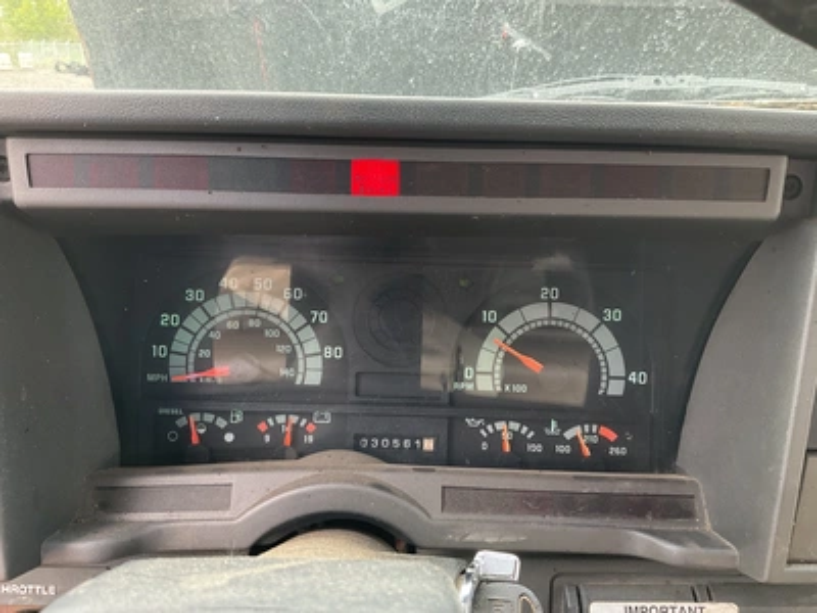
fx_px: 684
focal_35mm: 29
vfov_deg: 48.2
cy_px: 306
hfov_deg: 61.7
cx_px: 408
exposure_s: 1/87
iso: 64
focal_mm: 3
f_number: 1.8
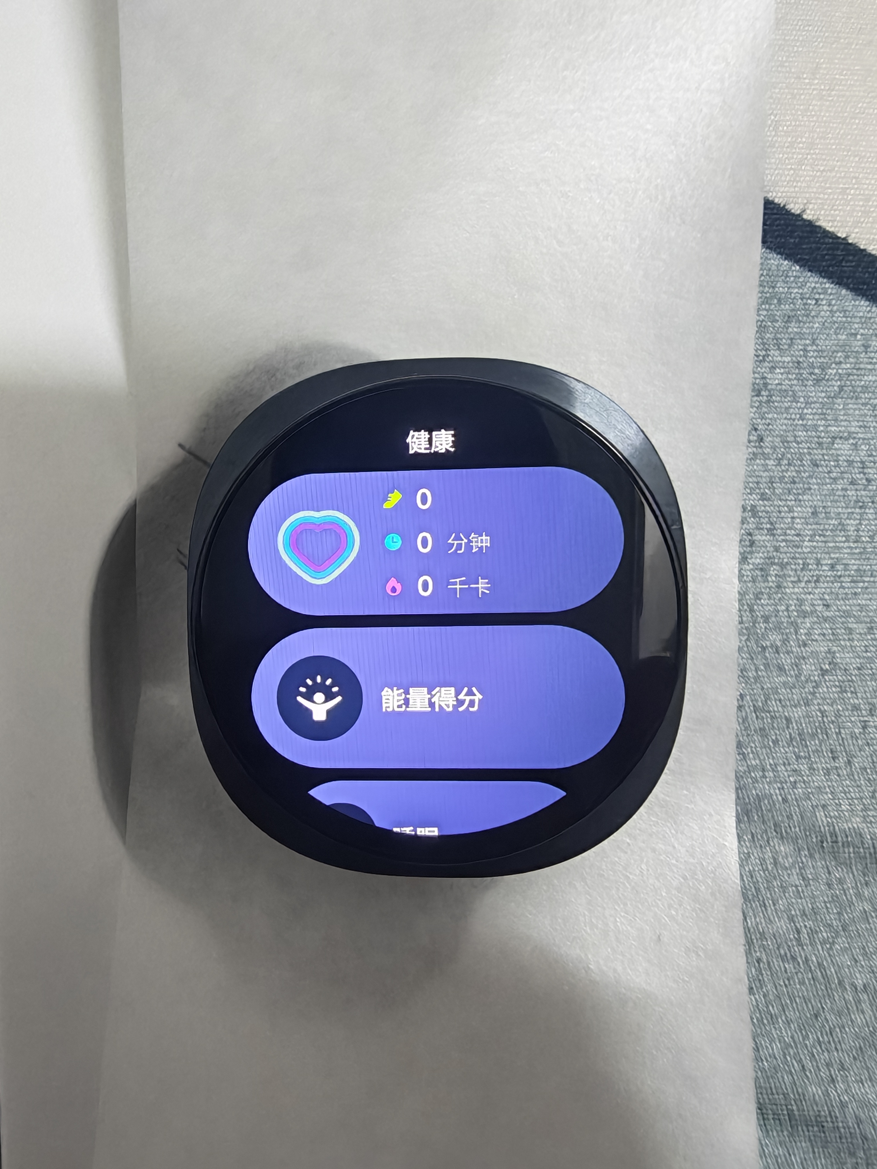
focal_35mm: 24
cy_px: 584
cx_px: 438
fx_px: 811
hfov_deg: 56.8
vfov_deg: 71.6
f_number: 2
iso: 1600
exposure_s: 1/30
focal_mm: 1.82
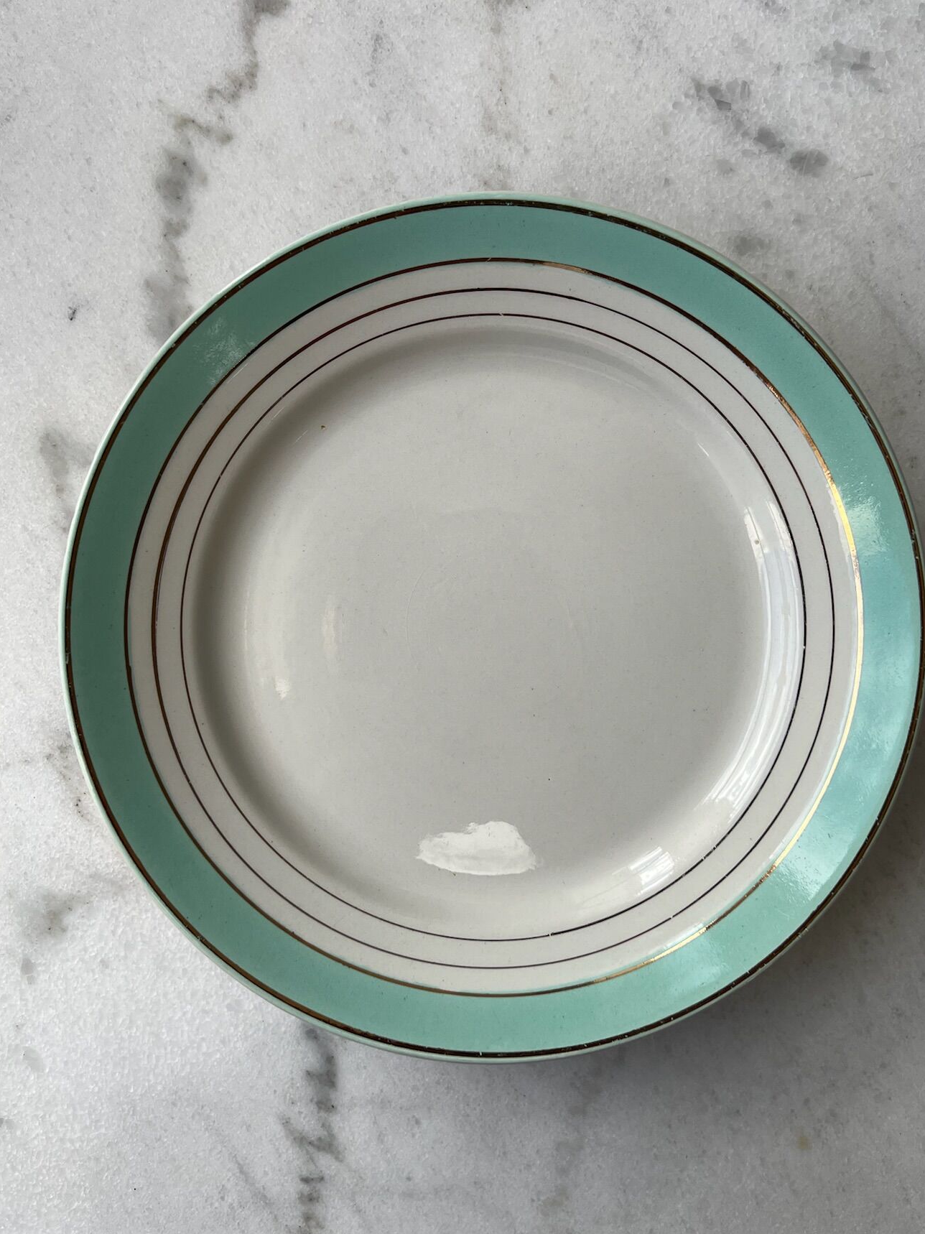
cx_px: 491
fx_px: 1105
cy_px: 597
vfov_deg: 58.3
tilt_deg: -88.6
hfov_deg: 45.4
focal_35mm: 31
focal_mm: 5.7
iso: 50
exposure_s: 1/1029
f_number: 1.5
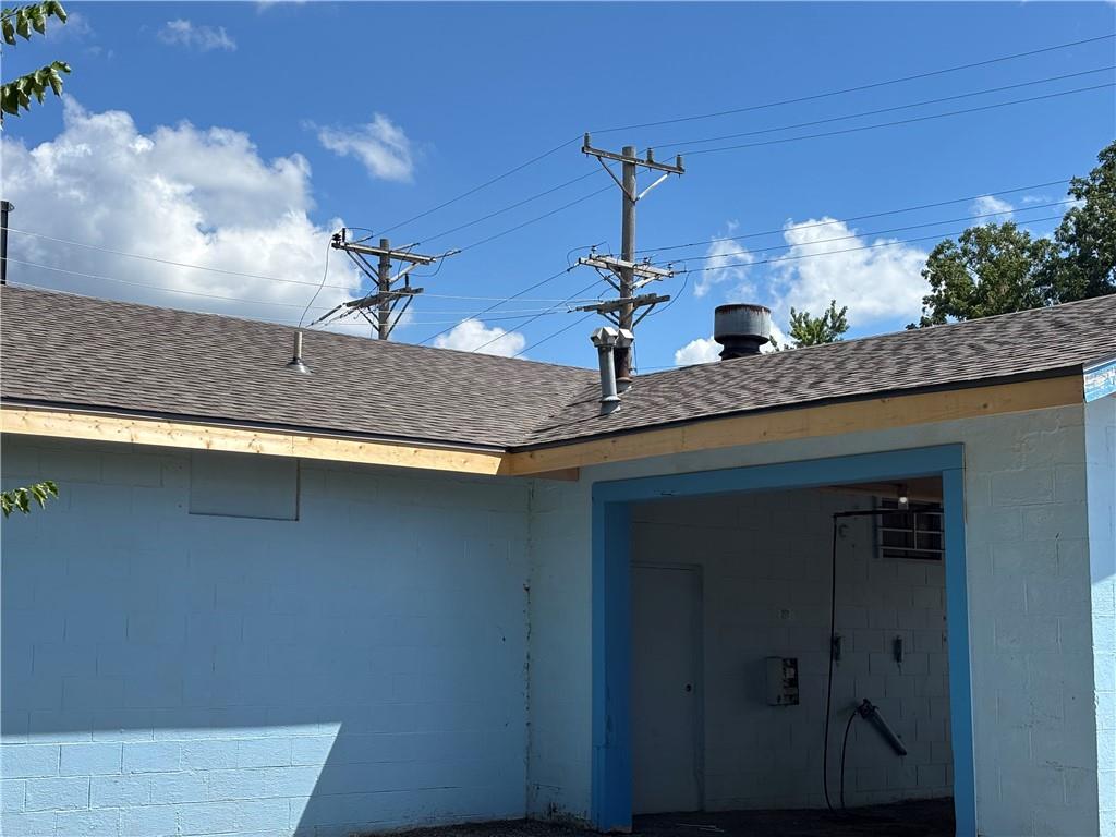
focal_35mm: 52
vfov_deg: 28.0
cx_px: 558
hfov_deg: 36.8
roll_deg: +0.1
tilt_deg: +6.5
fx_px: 1676
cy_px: 418
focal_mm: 5.96
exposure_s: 1/2778
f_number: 1.6
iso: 32
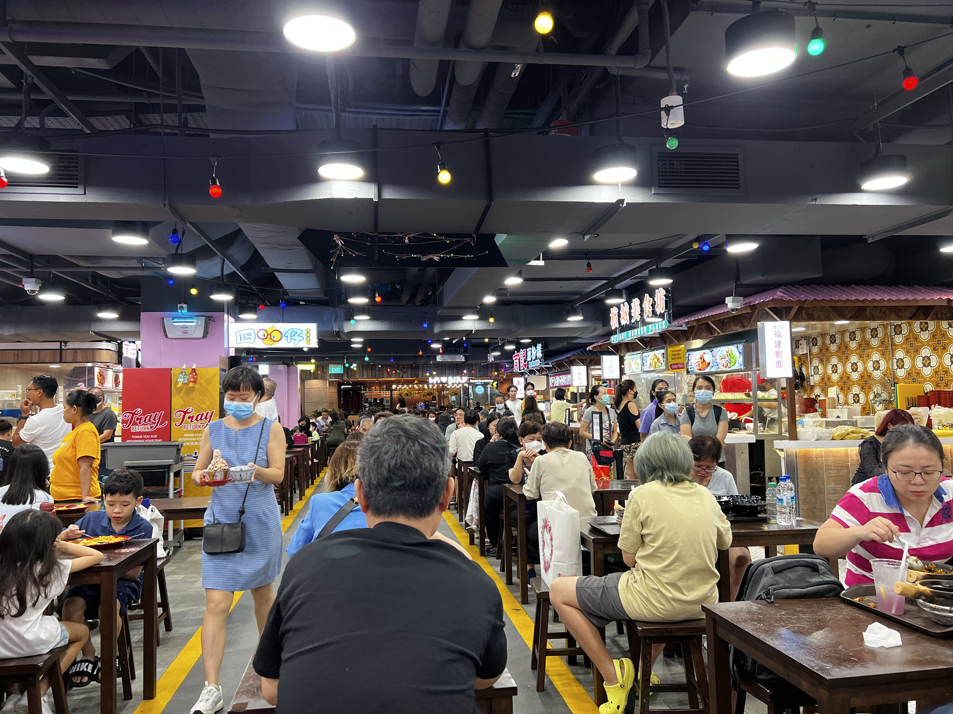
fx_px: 716
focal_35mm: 26
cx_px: 476
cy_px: 357
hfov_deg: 67.3
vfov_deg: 53.1
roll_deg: +1.4
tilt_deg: +3.0
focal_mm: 5.7
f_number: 1.5
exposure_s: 1/100
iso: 100
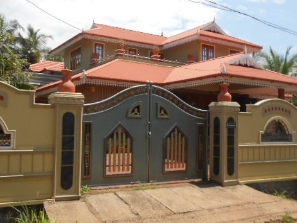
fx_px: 309
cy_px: 100
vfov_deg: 39.6
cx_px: 147
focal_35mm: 36
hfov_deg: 51.3
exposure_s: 1/800
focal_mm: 4.6
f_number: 3.2
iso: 80
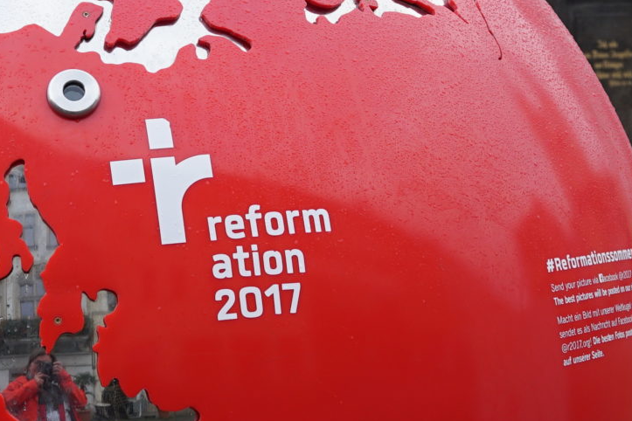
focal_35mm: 93
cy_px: 91
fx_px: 1633
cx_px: 205
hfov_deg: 21.8
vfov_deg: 14.6
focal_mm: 35
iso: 400
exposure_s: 1/160
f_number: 5.6
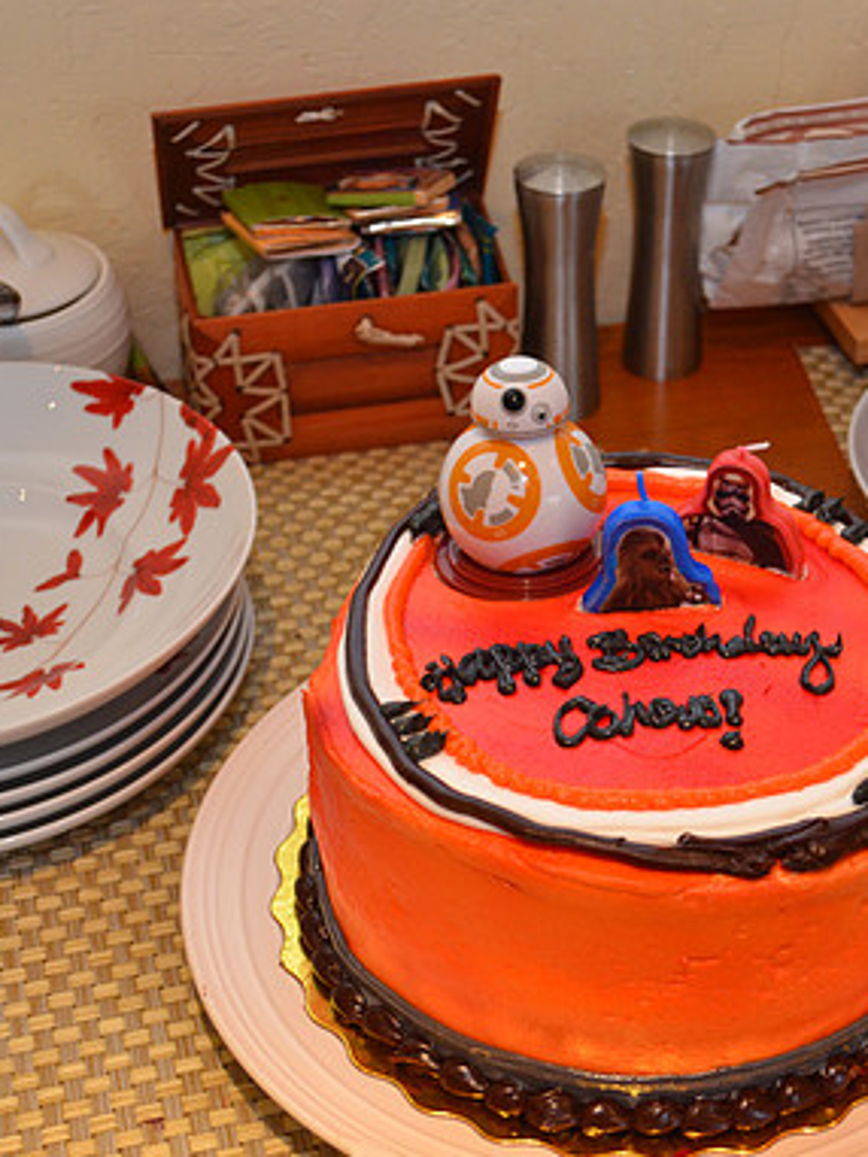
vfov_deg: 33.8
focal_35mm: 57
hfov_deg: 25.5
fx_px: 1905
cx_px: 592
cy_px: 580
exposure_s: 1/60
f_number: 4.2
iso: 800
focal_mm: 26
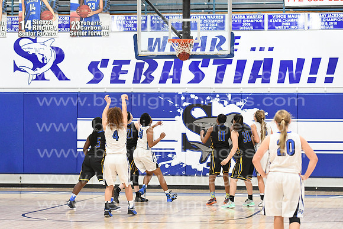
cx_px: 172
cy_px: 114
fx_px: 1401
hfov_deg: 14.0
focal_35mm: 147
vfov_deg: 9.3
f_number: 3.2
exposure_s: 1/640
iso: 5000
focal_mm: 98
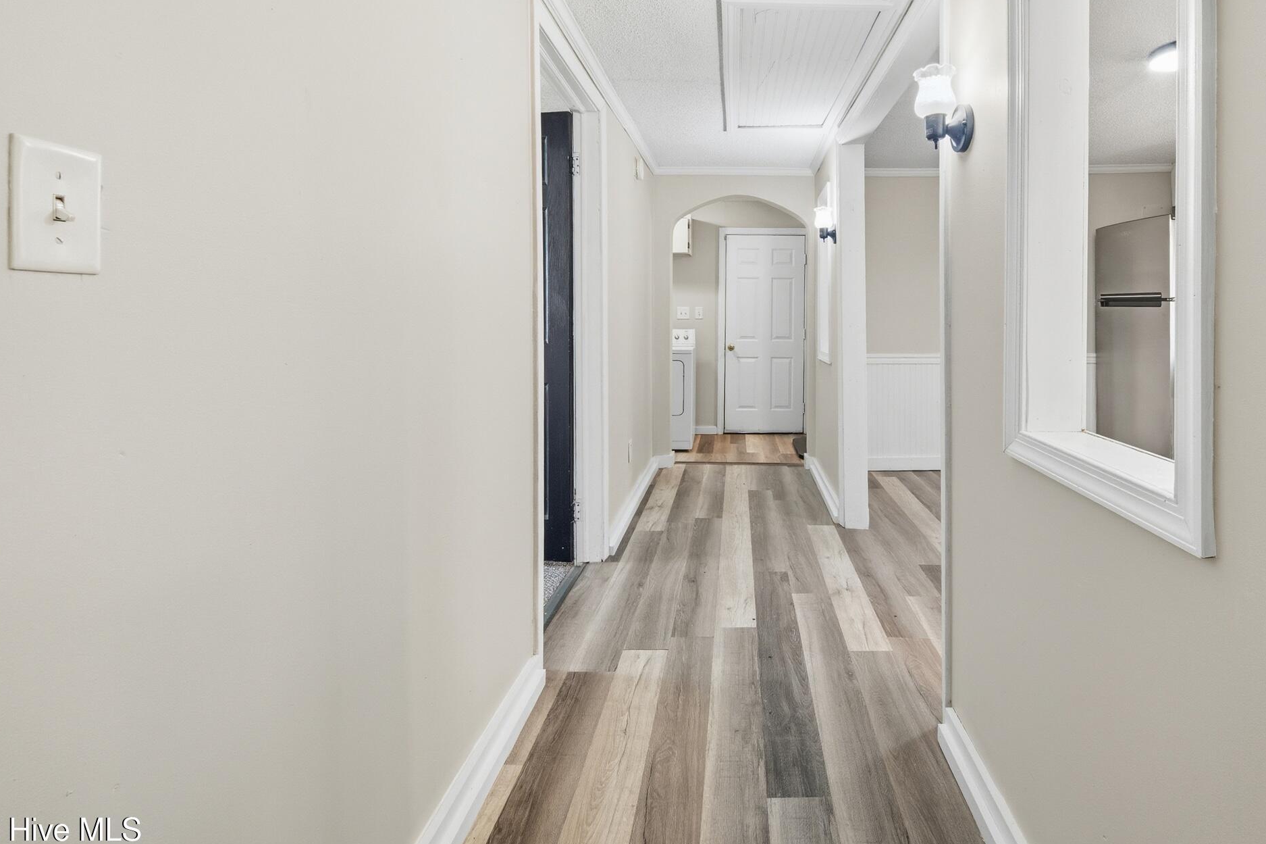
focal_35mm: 16
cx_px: 748
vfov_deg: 72.5
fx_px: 562
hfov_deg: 95.7
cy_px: 318
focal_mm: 12
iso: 250
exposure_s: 1/40
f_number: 8
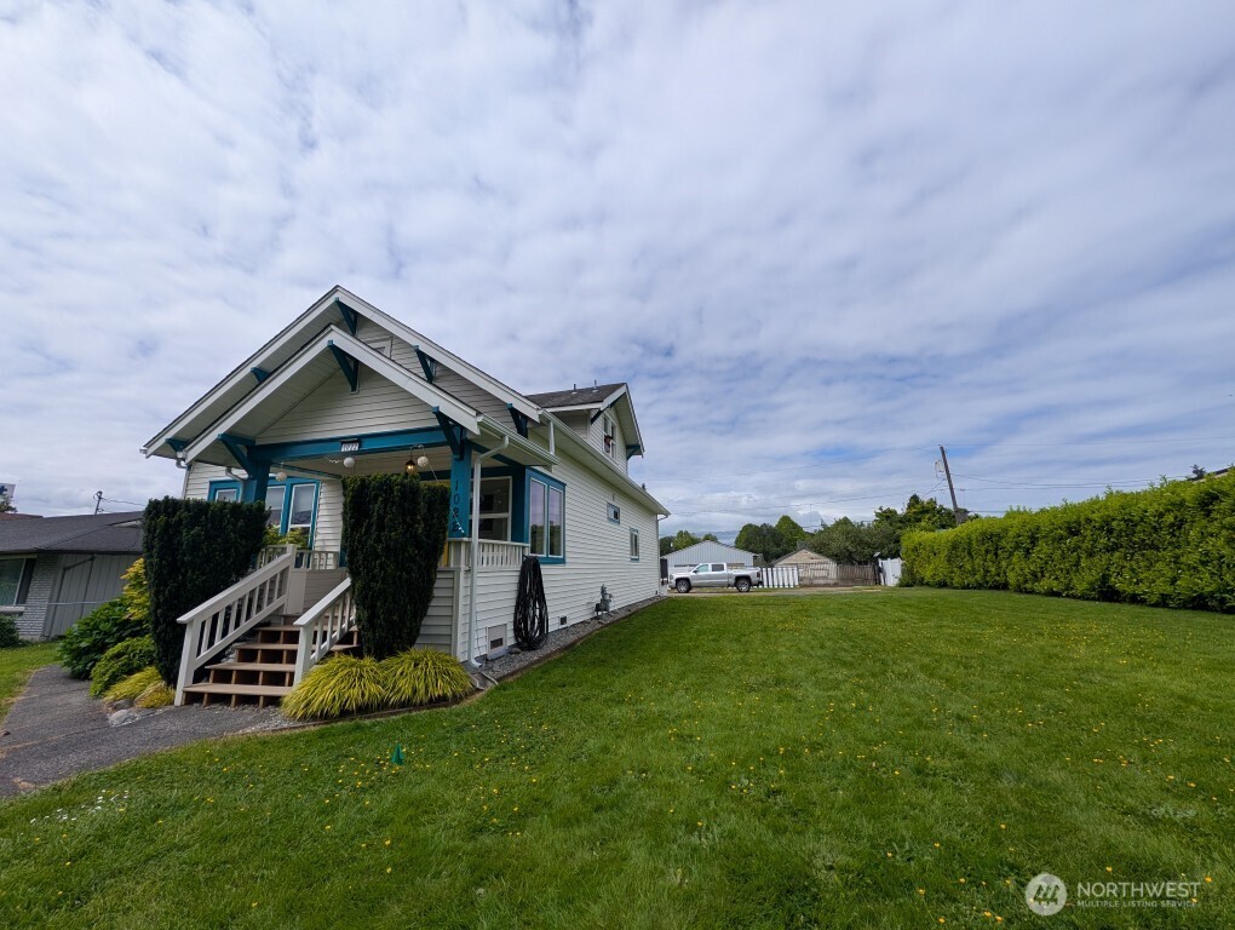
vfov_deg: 94.6
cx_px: 618
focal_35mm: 12
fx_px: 429
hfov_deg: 110.5
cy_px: 465
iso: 55
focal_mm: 2.02
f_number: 1.7
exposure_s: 1/4505
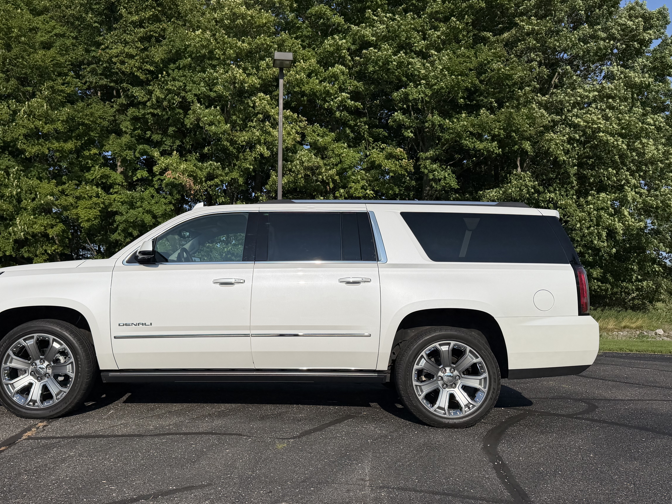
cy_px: 249
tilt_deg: +4.2
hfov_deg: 59.6
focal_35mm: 30
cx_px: 282
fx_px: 582
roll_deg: +0.5
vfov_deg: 46.8
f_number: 1.78
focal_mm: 6.76
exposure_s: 1/17544
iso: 80
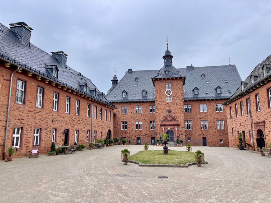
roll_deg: -0.5
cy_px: 102
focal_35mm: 25
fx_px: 196
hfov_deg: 69.4
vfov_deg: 54.9
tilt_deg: +8.7
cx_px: 136
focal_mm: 5.1
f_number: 1.6
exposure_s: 1/1339
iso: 32
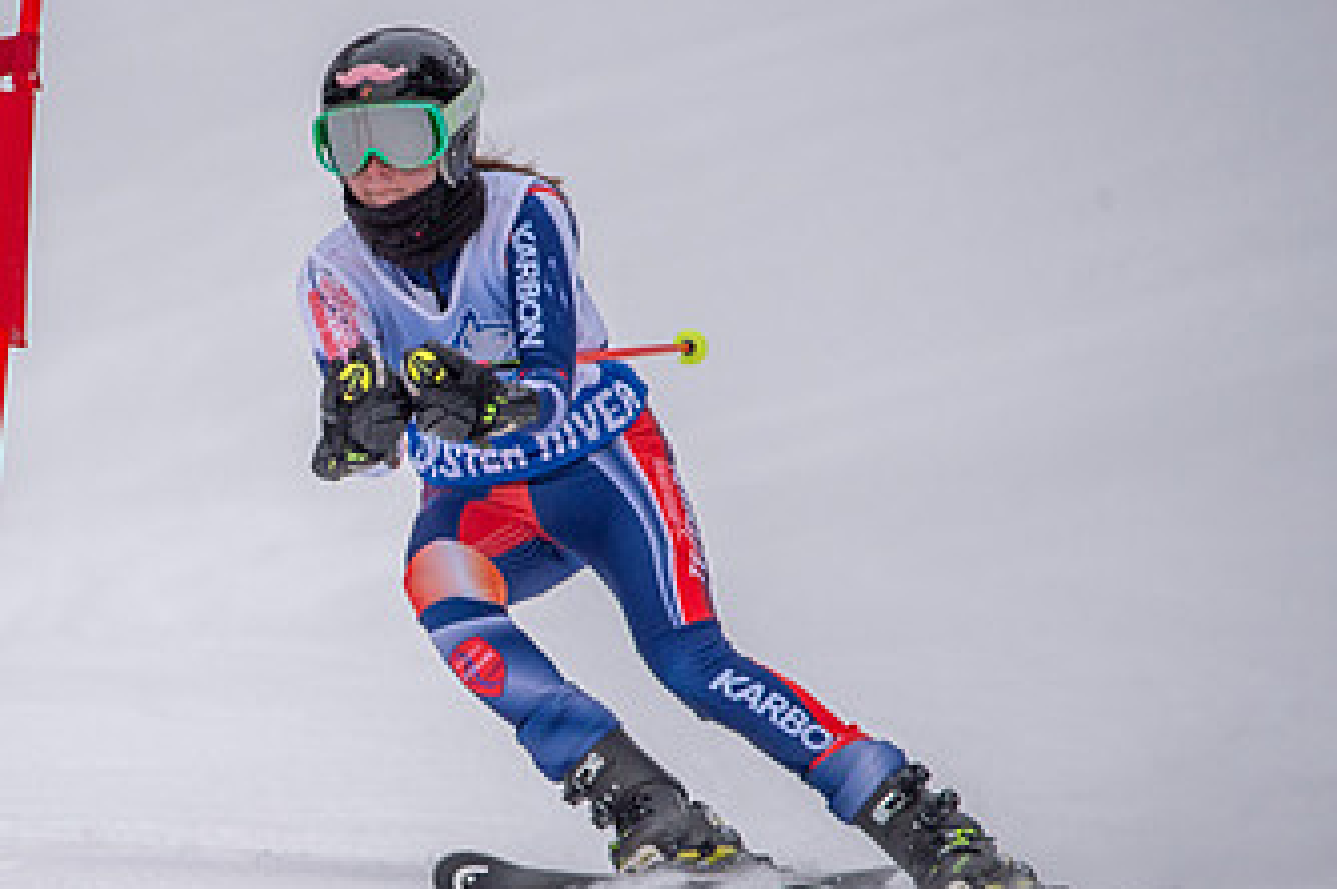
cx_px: 232
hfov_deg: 2.0
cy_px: 497
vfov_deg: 1.3
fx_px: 38697
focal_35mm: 1043
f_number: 6.3
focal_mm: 600
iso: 2000
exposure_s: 1/3200
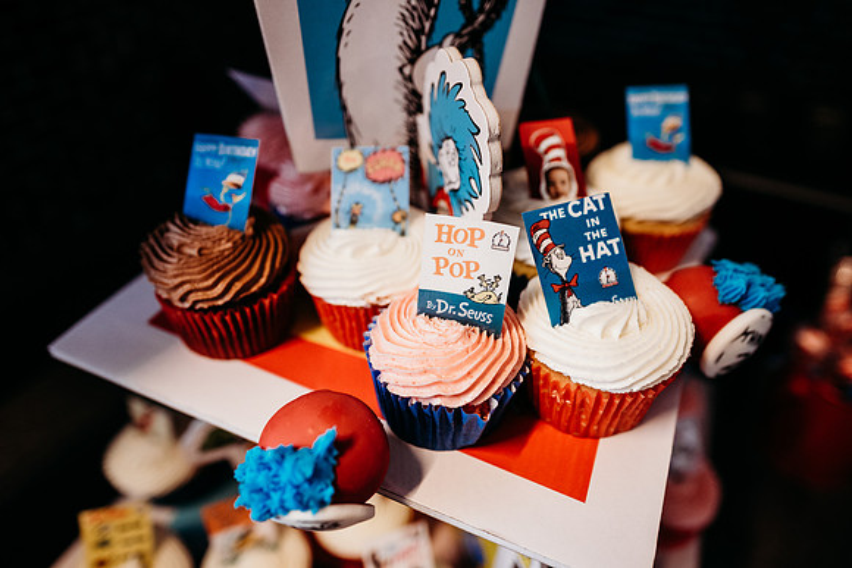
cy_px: 284
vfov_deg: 53.2
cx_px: 426
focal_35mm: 24
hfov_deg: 73.7
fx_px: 568
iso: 2000
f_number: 2.5
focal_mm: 24
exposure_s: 1/160
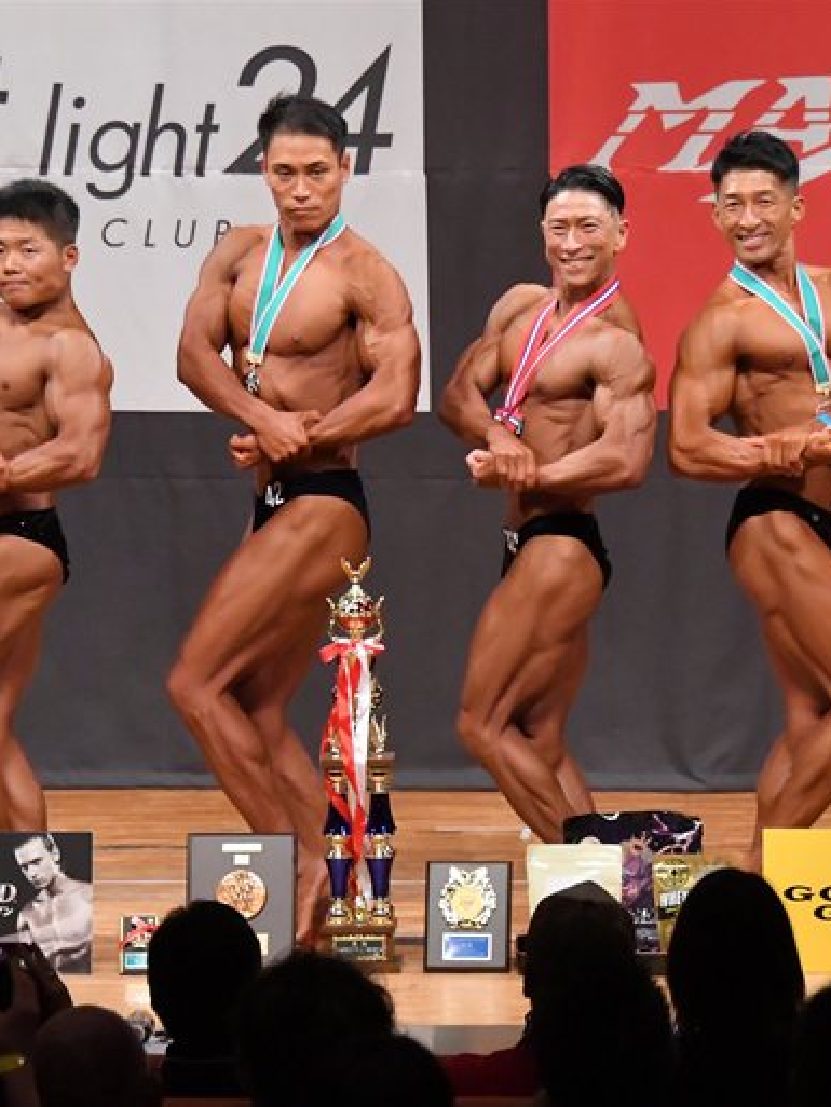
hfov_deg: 4.7
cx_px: 385
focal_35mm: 315
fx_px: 10078
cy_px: 555
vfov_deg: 6.3
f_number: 5.6
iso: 8000
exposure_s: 1/400
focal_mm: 145
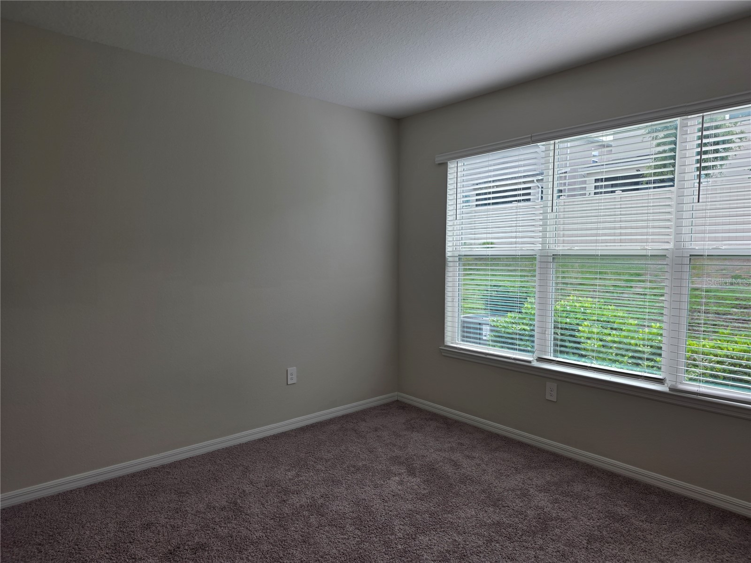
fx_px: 499
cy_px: 282
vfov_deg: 58.9
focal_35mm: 23
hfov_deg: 73.9
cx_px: 376
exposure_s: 1/120
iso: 16
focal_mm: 6.3
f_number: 1.7
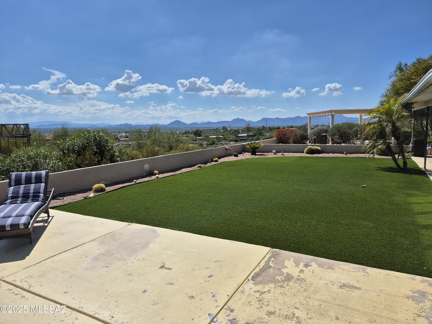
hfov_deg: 73.9
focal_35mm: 23
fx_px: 287
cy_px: 162
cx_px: 216
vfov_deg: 58.9
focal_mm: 5.4
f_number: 1.8
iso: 25
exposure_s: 1/4080
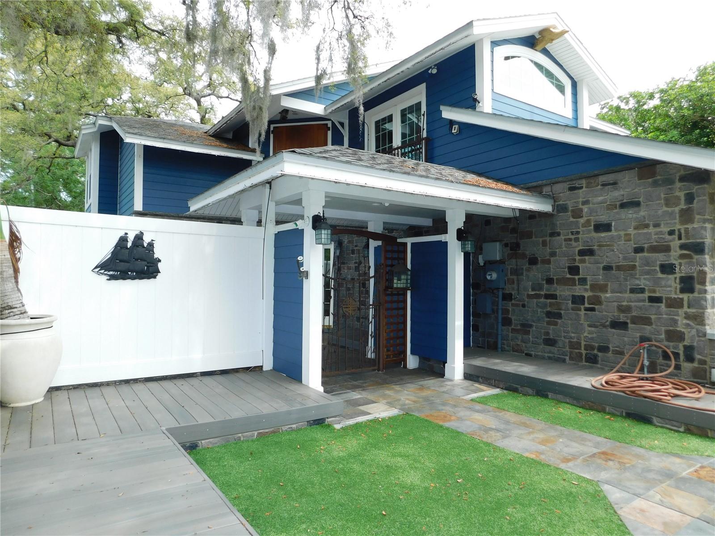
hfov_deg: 73.9
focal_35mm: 23
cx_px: 358
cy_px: 268
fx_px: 475
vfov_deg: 58.9
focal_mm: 4
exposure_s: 1/400
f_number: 3
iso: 125
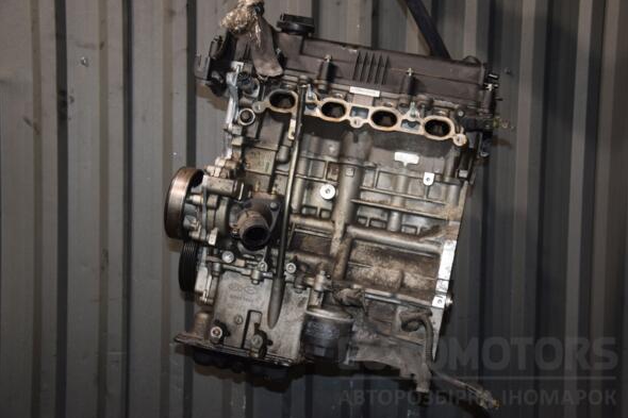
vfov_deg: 23.4
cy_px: 212
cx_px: 318
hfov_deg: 34.5
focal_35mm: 58
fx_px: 1011
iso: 800
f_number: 5
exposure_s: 1/60
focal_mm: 38
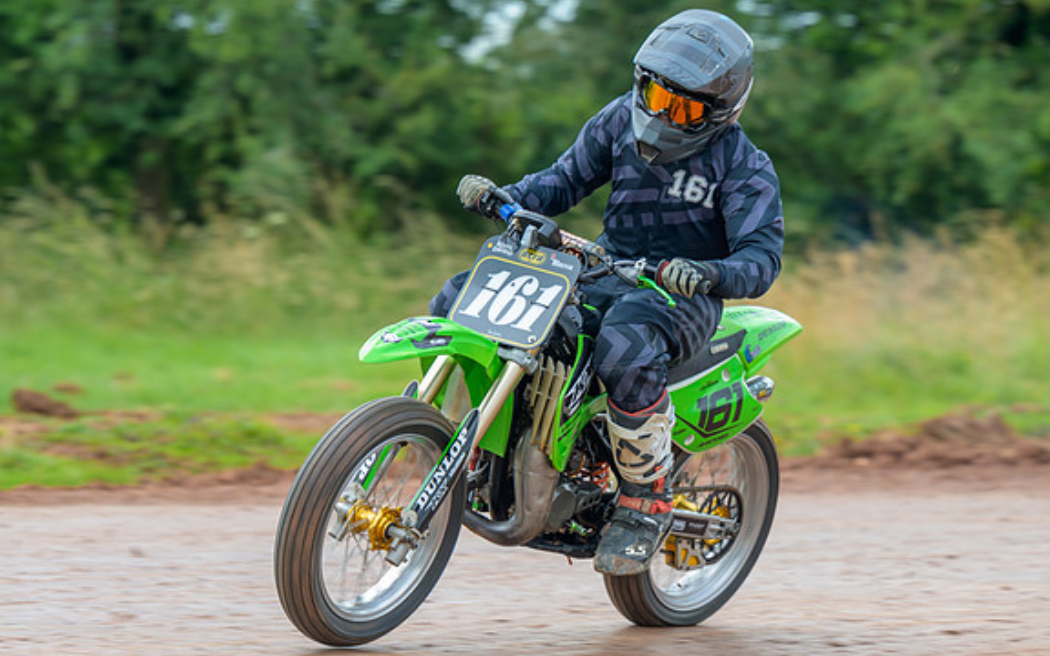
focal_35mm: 267
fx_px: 7640
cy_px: 371
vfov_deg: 4.9
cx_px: 476
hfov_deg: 7.9
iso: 200
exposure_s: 1/320
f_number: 4
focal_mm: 150
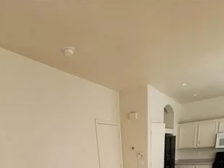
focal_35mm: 25
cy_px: 213
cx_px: 116
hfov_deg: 69.4
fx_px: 162
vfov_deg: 37.2
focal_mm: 2.2
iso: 64
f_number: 2.2
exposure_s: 1/120
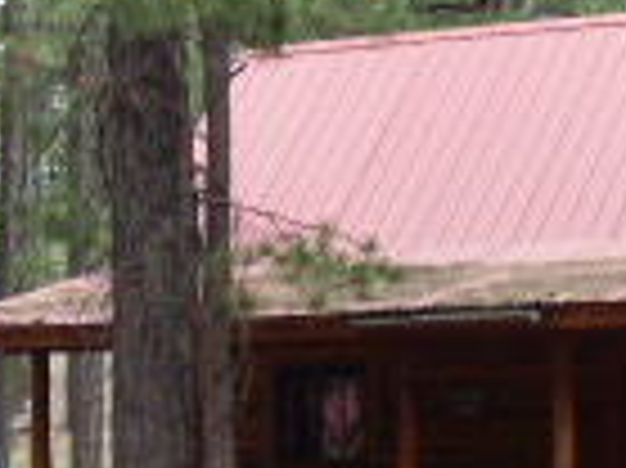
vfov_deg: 8.7
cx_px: 149
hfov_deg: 11.6
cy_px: 328
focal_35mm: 170
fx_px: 3072
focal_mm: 6.47
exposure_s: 1/125
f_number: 3.5
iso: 100
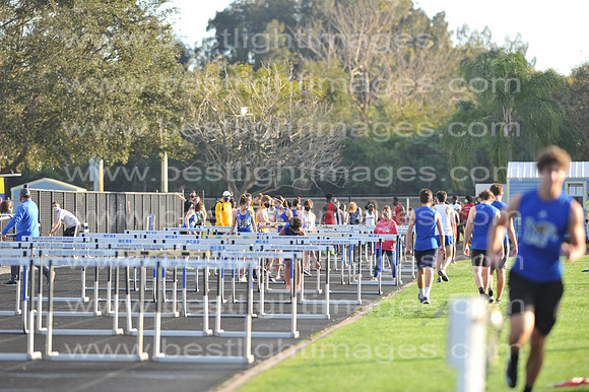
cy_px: 196
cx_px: 294
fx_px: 4905
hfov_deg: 6.9
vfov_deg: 4.6
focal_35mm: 300
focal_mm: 300
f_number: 4.5
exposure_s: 1/1600
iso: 800
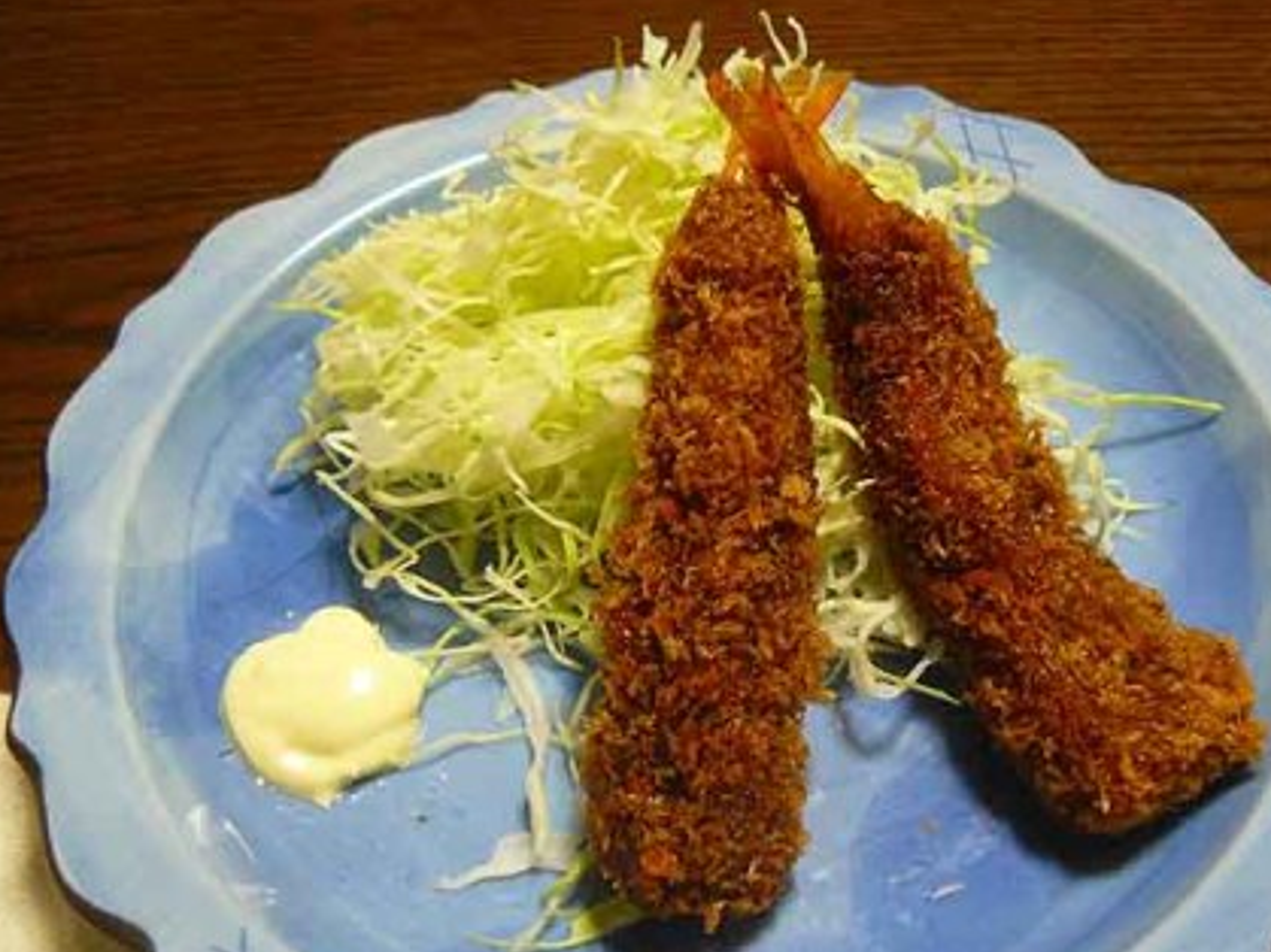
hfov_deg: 43.7
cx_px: 731
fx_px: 1578
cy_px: 529
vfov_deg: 33.5
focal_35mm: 43
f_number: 2.8
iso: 200
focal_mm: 6
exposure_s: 1/6
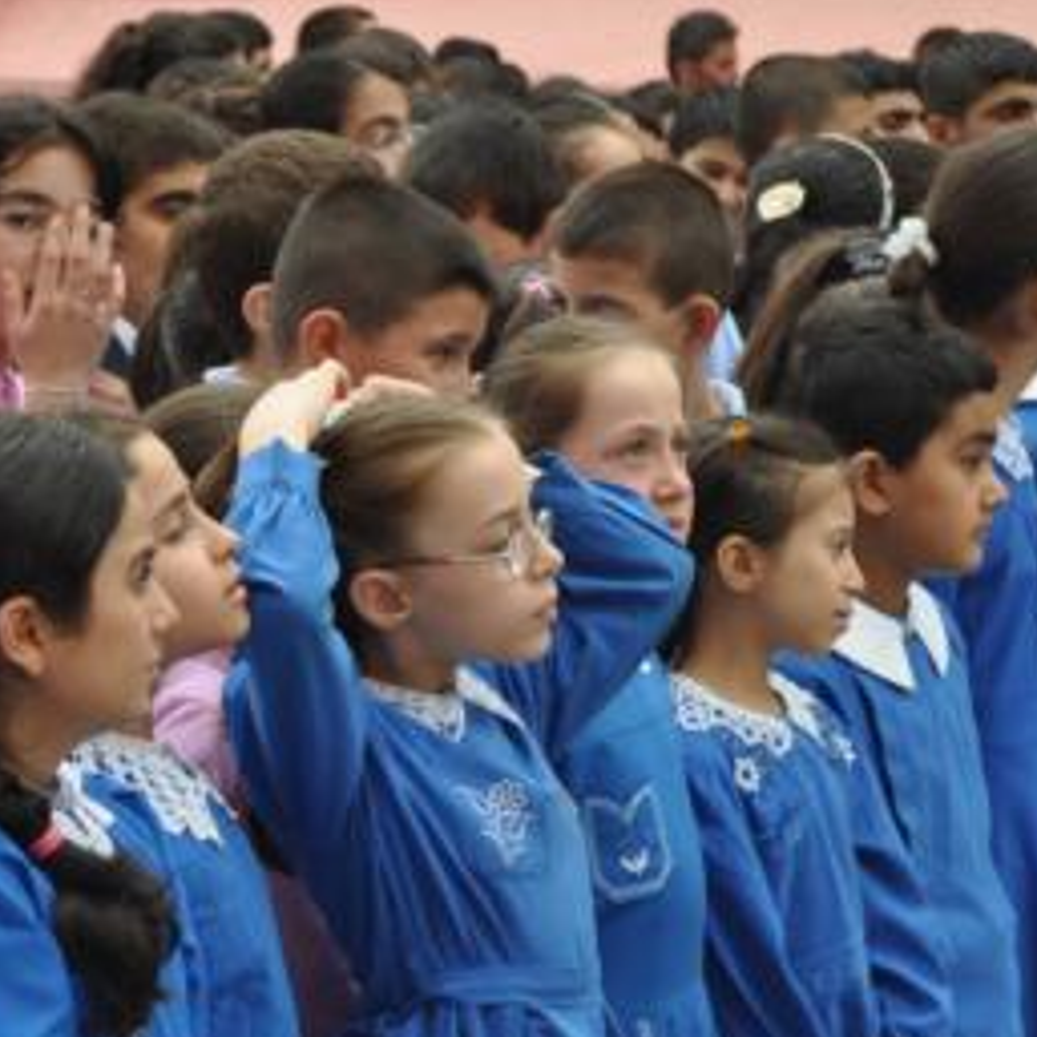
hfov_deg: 10.6
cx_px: 61
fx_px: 5558
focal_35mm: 164
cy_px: 827
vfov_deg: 10.6
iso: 220
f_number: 5.6
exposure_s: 1/125
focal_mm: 48
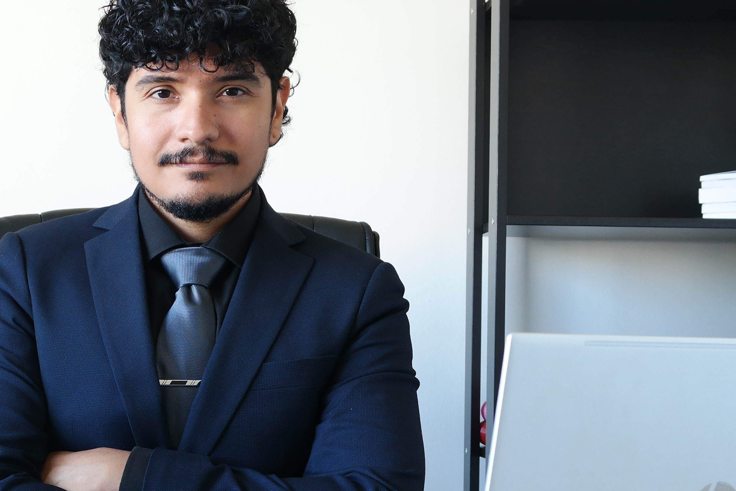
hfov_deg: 24.3
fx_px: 1677
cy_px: 347
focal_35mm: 82
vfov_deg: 16.6
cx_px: 131
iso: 400
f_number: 4.5
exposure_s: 1/20
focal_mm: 24
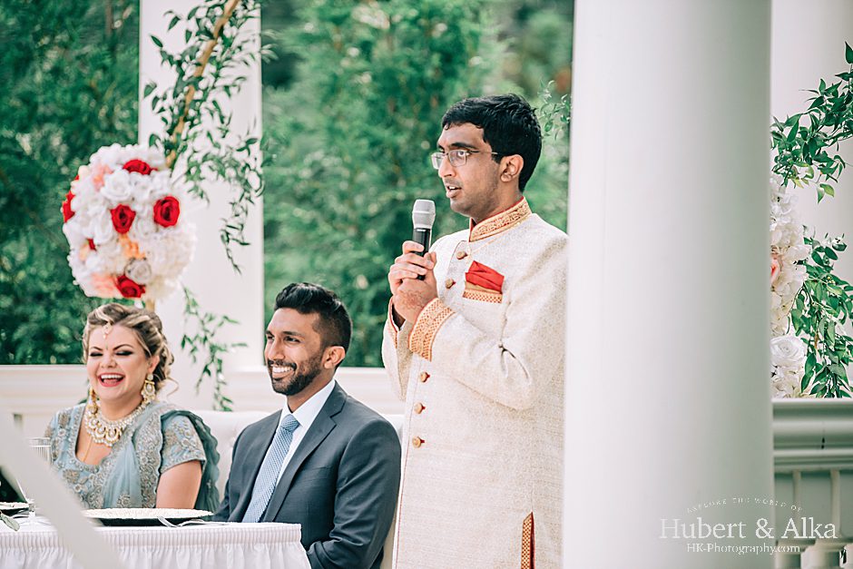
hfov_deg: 11.4
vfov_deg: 7.6
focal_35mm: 180
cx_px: 426
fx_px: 4265
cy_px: 284
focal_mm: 180
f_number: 2.8
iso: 400
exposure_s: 1/3200
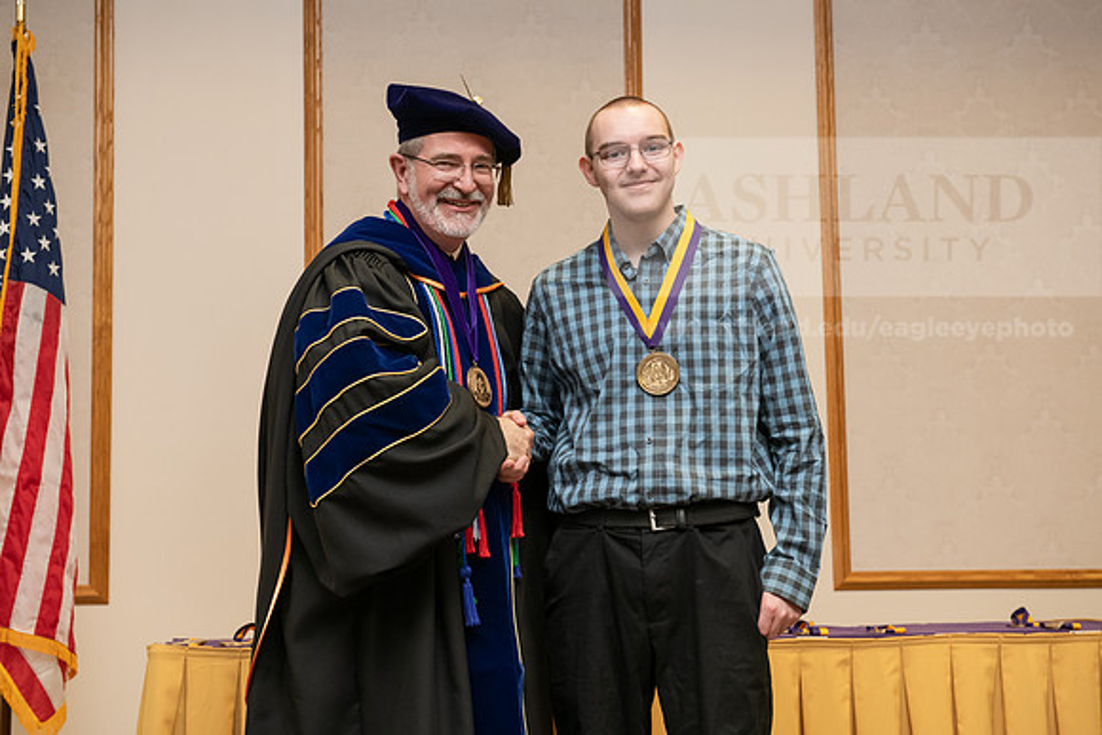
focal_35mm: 62
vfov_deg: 21.9
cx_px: 551
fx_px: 1898
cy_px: 368
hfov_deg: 32.4
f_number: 5.6
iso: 2000
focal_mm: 62
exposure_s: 1/200
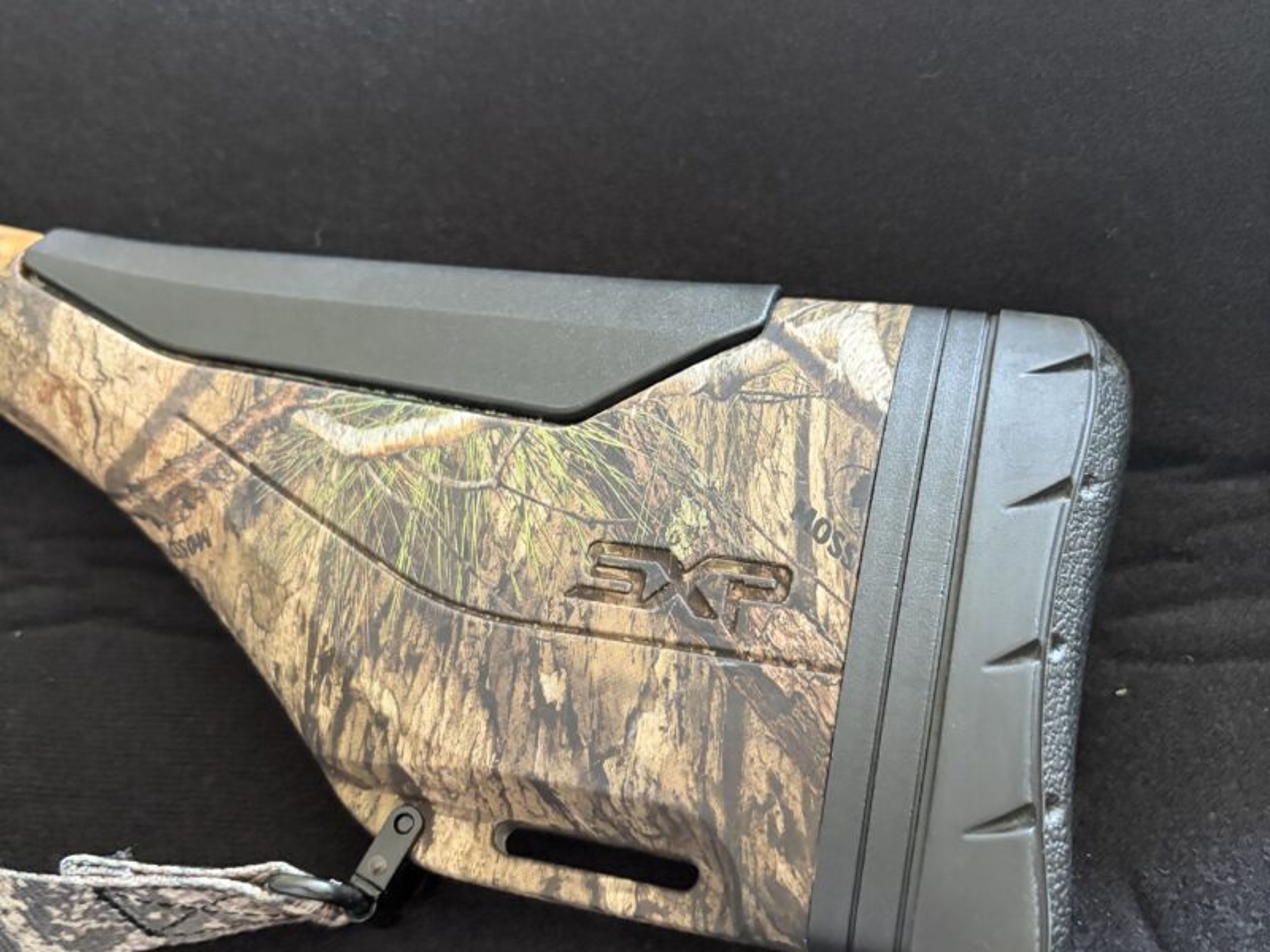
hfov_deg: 67.3
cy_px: 476
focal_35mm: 26
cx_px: 635
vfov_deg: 53.1
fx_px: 954
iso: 400
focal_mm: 5.96
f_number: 1.6
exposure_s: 1/60
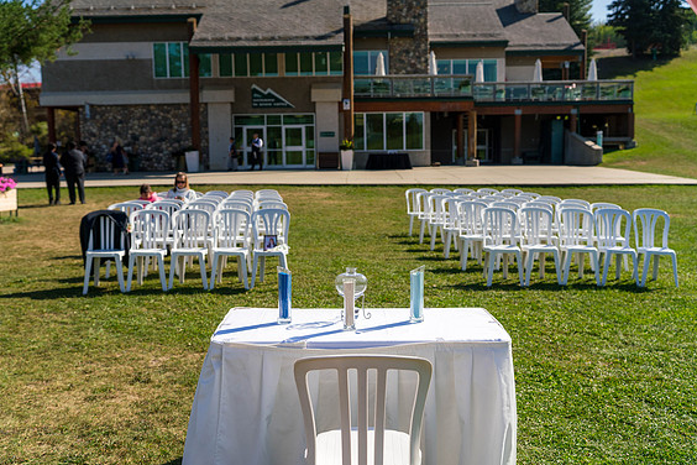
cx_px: 348
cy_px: 228
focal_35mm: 36
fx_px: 697
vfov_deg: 36.9
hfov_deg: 53.1
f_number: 3.5
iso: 250
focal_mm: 35
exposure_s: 1/3200
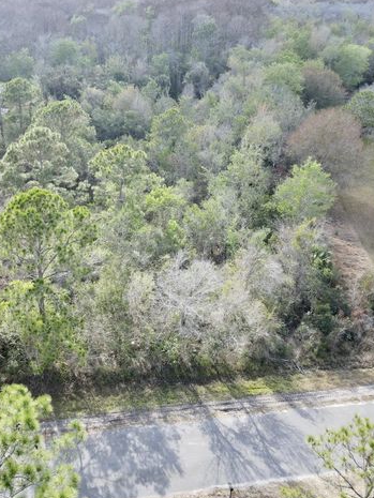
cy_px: 246
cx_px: 129
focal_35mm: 33
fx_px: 475
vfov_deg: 55.3
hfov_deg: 42.5
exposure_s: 1/100
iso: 100
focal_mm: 4.5
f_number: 2.8
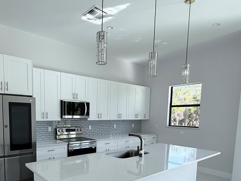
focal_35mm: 25
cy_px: 133
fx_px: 174
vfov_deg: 52.7
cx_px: 87
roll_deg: -0.7
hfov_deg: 68.1
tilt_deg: -5.2
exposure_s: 1/120
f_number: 2.2
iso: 80
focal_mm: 2.22
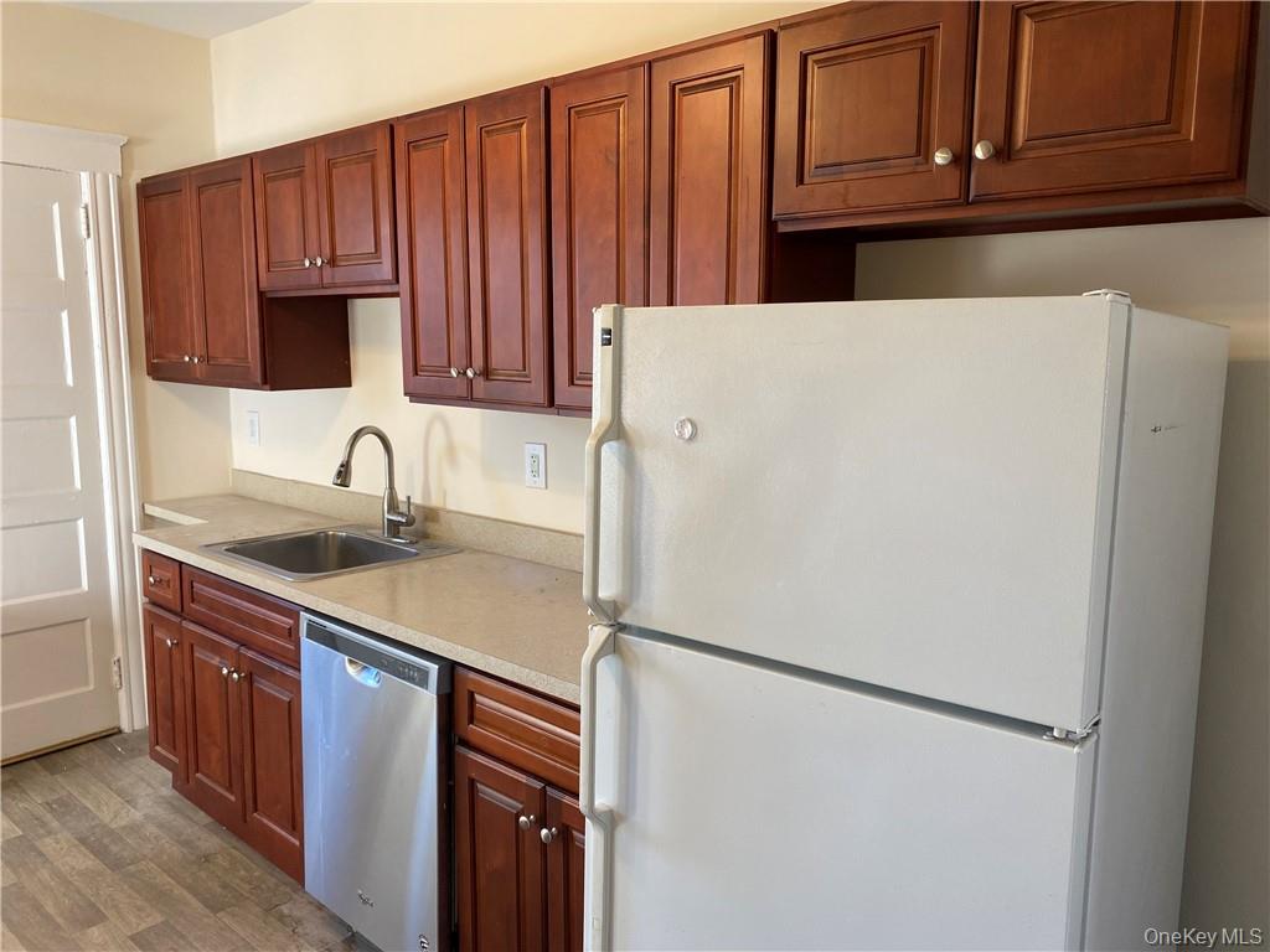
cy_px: 476
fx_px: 954
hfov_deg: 67.3
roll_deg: -0.6
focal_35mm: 26
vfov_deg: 53.1
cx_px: 635
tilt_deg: -6.8
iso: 80
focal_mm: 4.25
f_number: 1.8
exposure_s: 1/60
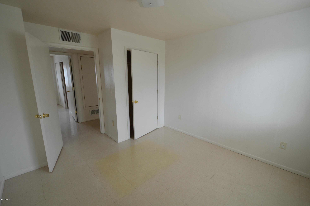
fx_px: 129
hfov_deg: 100.4
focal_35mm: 15
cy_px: 103
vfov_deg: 77.2
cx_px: 155
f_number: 4
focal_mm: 10
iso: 400
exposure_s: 1/60
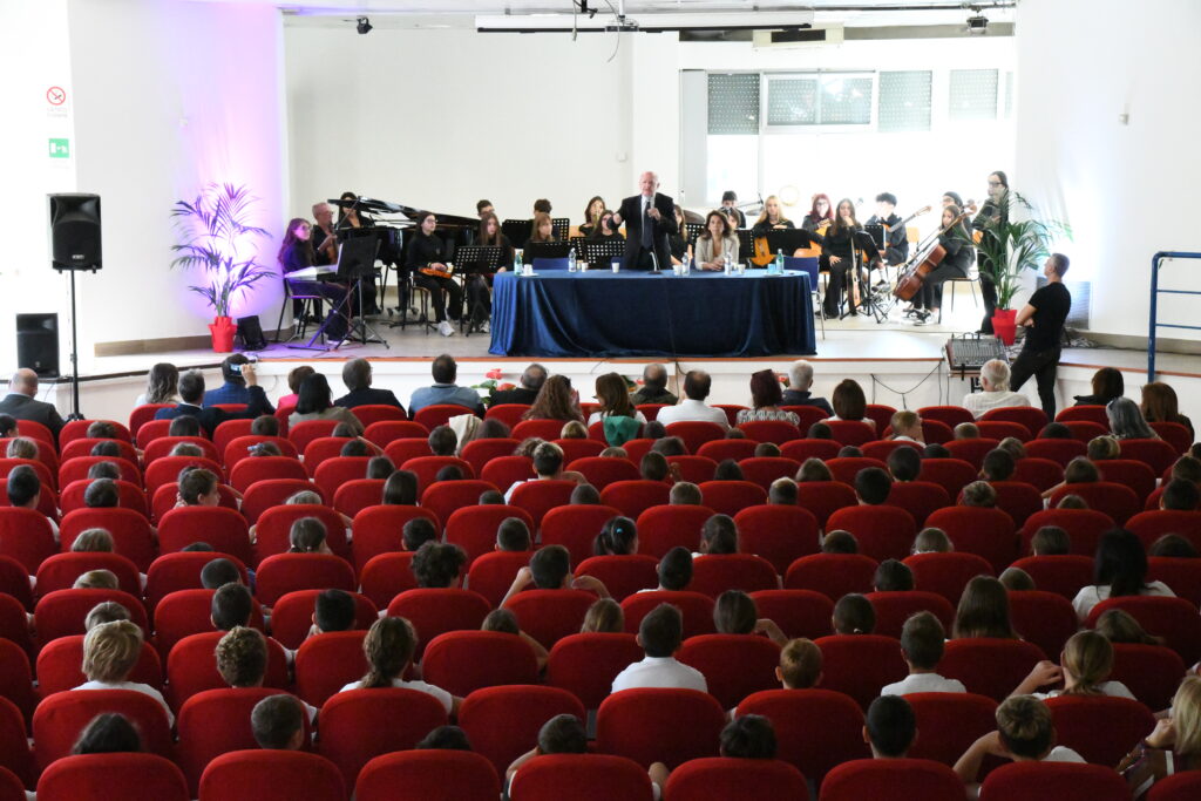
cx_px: 600
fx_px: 2169
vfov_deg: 20.9
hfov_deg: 31.0
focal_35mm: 65
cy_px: 400
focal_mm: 65
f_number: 11
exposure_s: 1/250
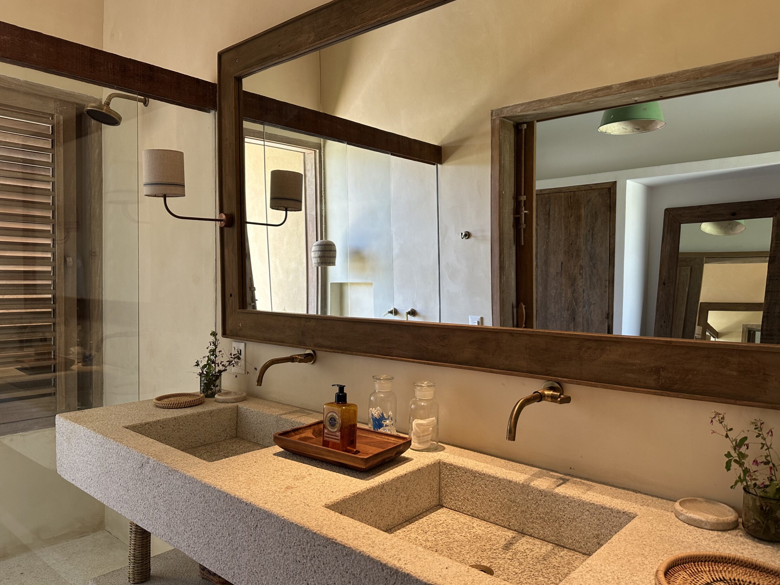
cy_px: 298
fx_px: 563
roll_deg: -0.8
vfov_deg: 54.9
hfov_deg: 69.4
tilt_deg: -1.8
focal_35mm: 25
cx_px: 404
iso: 125
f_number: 1.78
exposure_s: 1/121
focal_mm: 6.86
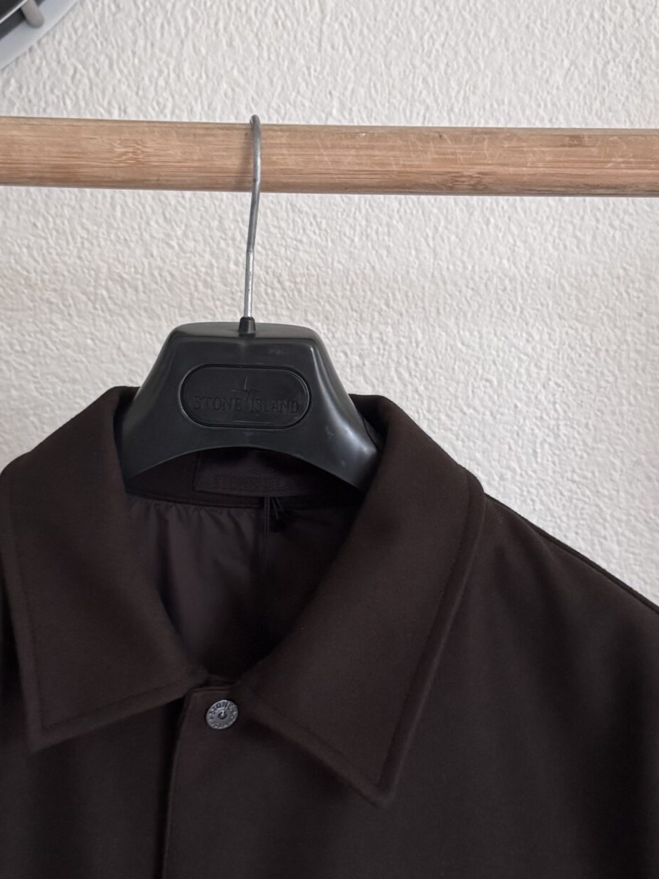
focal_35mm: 50
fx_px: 1269
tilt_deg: -2.3
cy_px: 428
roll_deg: -1.0
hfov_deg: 29.1
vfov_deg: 38.2
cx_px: 279
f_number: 1.78
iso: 800
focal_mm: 6.76
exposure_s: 1/60
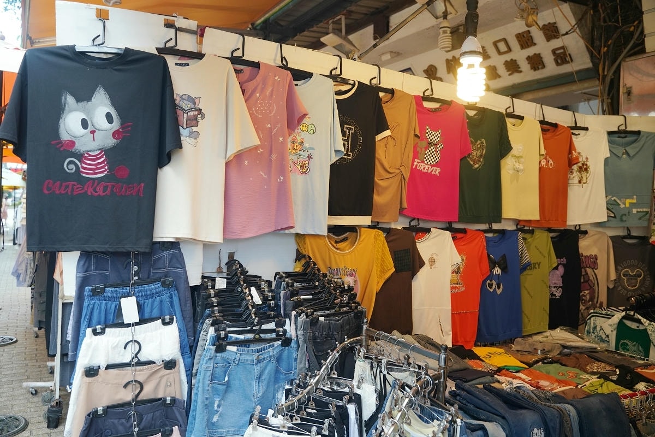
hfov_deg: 65.5
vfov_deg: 46.4
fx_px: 509
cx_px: 328
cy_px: 218
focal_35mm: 28
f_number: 4
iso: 800
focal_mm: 28
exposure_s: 1/160
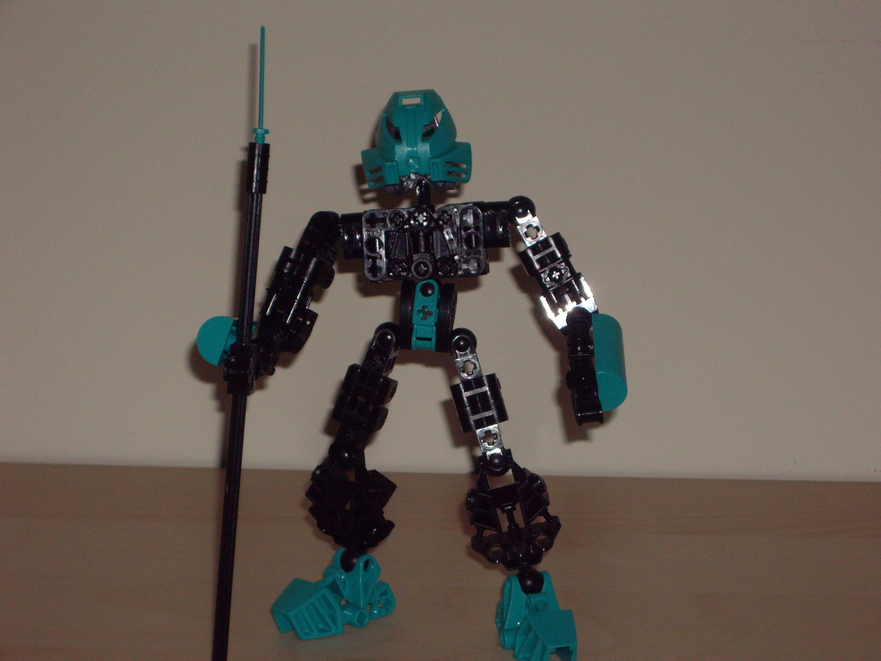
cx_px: 440
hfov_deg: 17.3
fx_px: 2901
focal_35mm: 114
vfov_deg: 13.0
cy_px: 330
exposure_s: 1/125
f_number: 5.2
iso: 200
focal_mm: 18.6
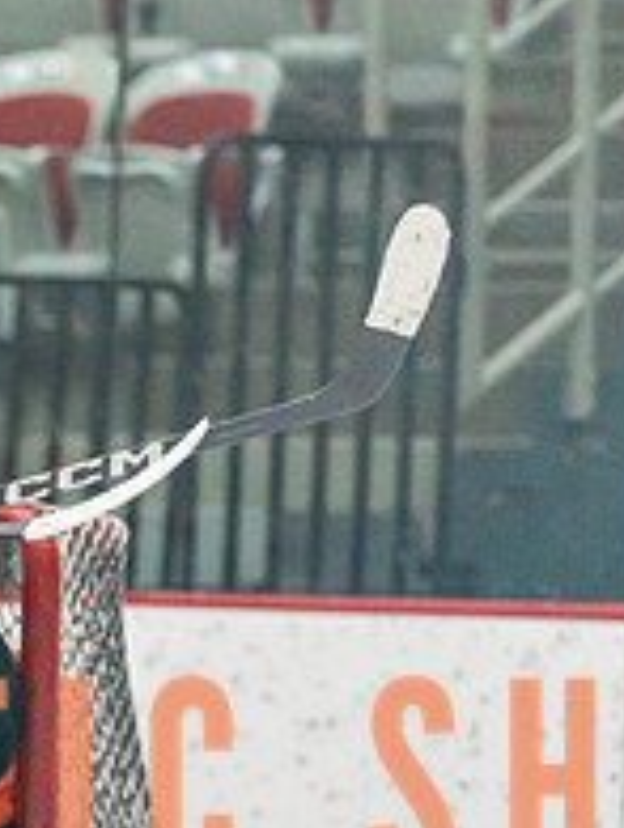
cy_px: 811
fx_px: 13296
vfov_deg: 3.6
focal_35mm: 555
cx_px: -322
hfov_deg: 2.7
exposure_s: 1/1250
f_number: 2.8
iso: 3200
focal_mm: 174
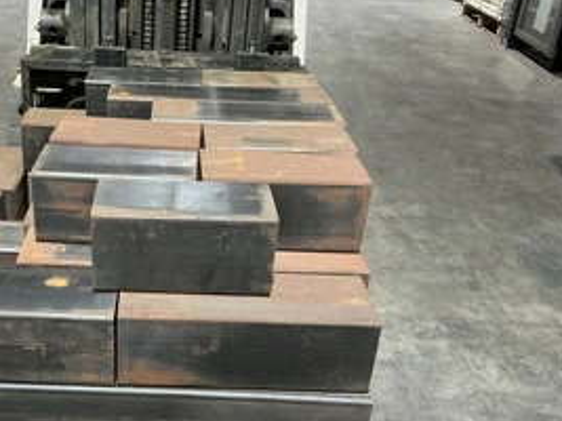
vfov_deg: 34.3
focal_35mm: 42
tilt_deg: -29.6
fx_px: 682
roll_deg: -1.7
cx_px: 149
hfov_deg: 43.6
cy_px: 232
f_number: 1.8
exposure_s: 1/53
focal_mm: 3
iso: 320
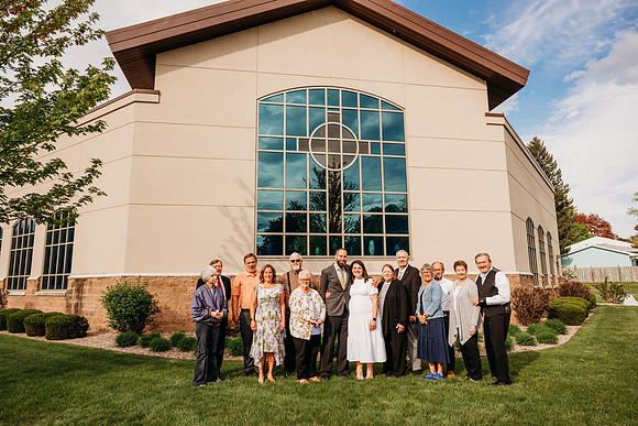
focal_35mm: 24
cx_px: 319
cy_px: 213
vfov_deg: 53.2
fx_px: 425
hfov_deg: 73.7
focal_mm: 24
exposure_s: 1/1600
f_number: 3.5
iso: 200
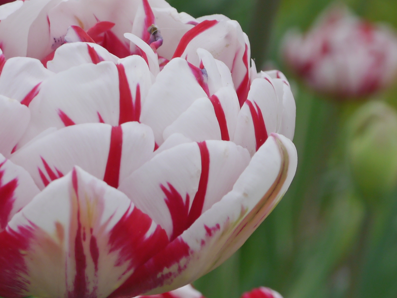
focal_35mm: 231
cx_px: 79
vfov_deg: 6.4
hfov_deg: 8.5
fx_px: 2650
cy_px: 45
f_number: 8
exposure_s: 1/250
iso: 160
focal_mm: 42
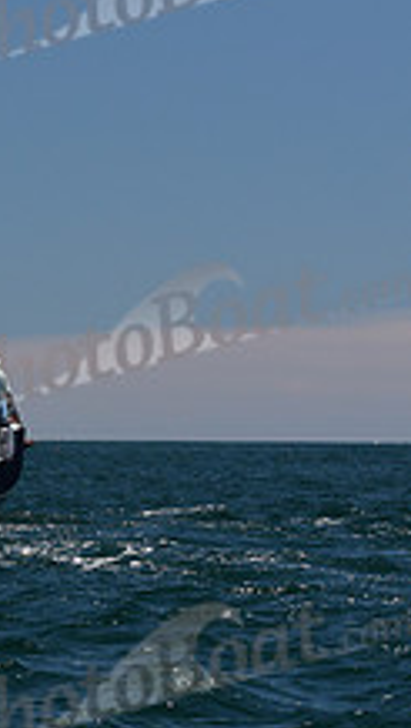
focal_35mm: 217
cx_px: -229
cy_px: 207
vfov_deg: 9.9
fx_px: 4195
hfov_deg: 5.6
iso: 250
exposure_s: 1/800
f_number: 5.6
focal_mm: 78
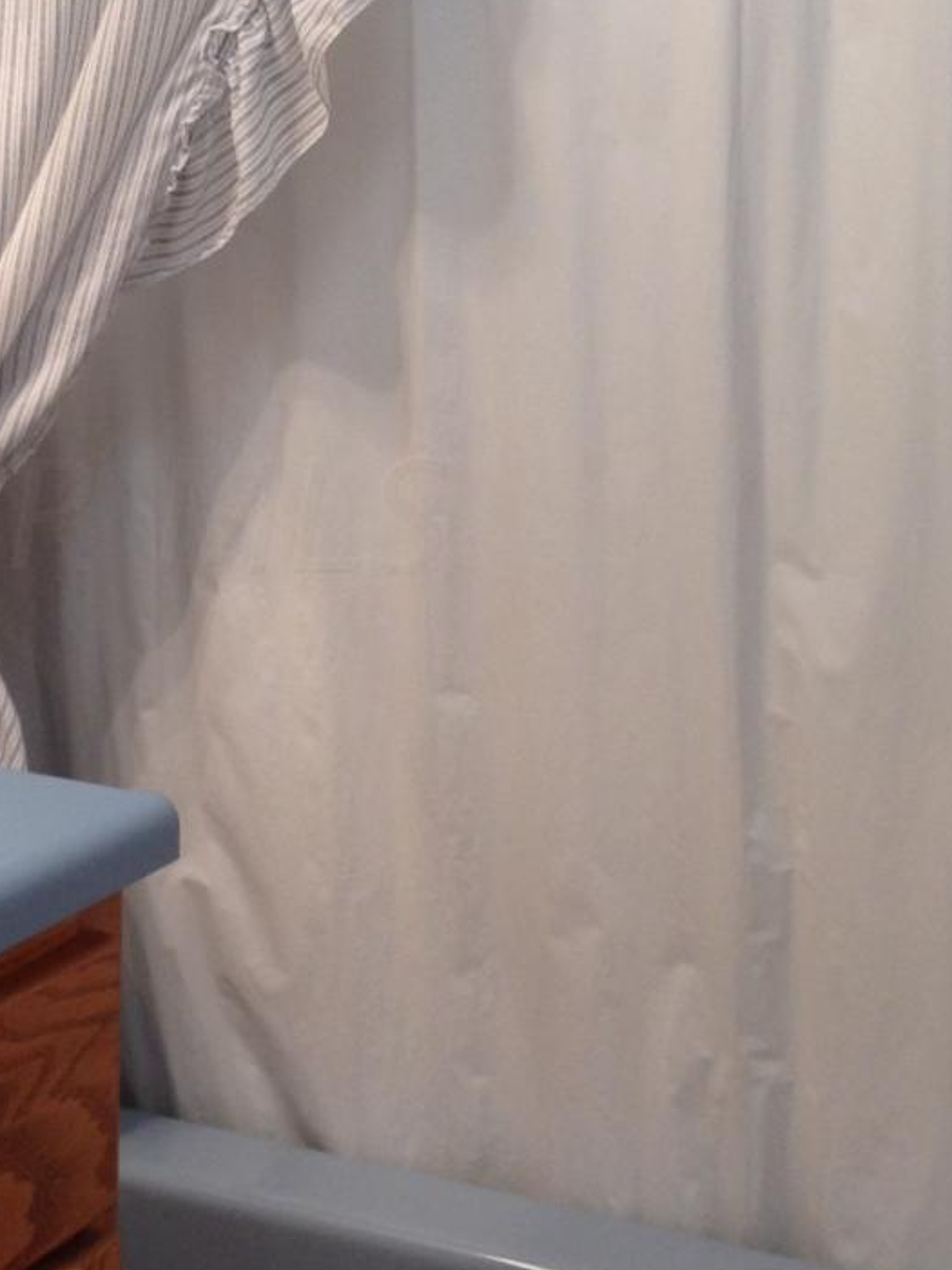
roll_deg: -0.5
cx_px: 174
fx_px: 3667
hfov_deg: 14.7
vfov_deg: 19.6
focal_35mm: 100
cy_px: 513
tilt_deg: -11.7
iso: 50
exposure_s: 1/20
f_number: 2.4
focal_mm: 4.28
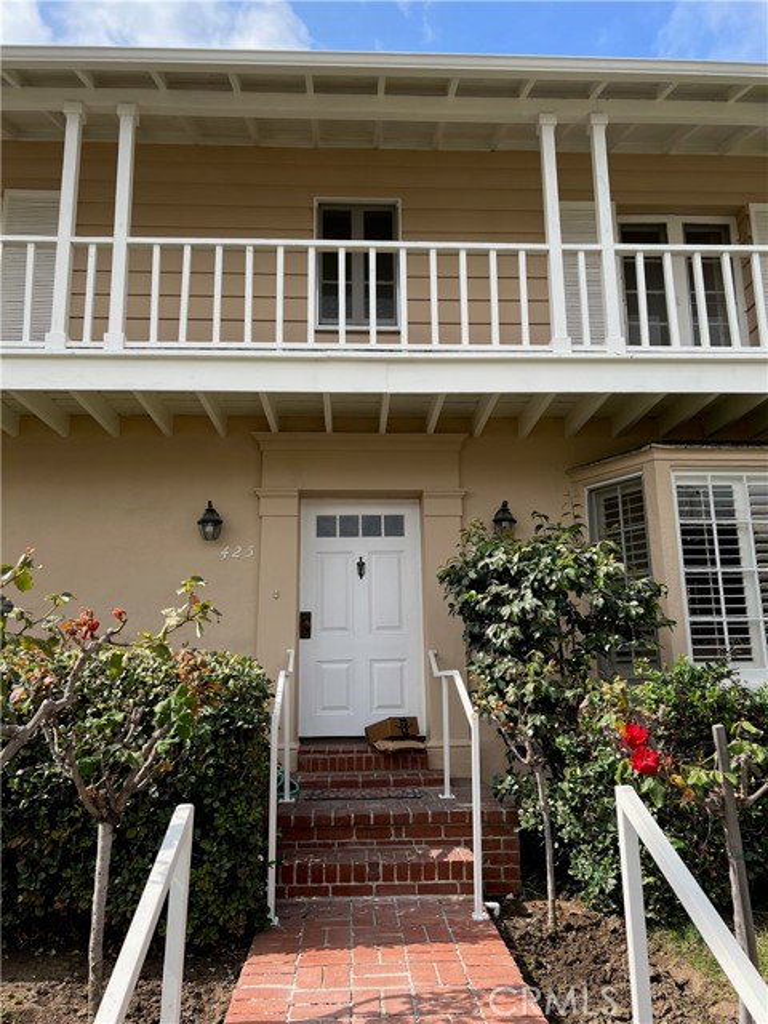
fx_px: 769
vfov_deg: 67.3
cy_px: 512
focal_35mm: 26
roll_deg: +0.6
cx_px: 384
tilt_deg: +12.4
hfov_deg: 53.1
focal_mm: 5.7
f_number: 1.5
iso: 50
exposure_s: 1/2299
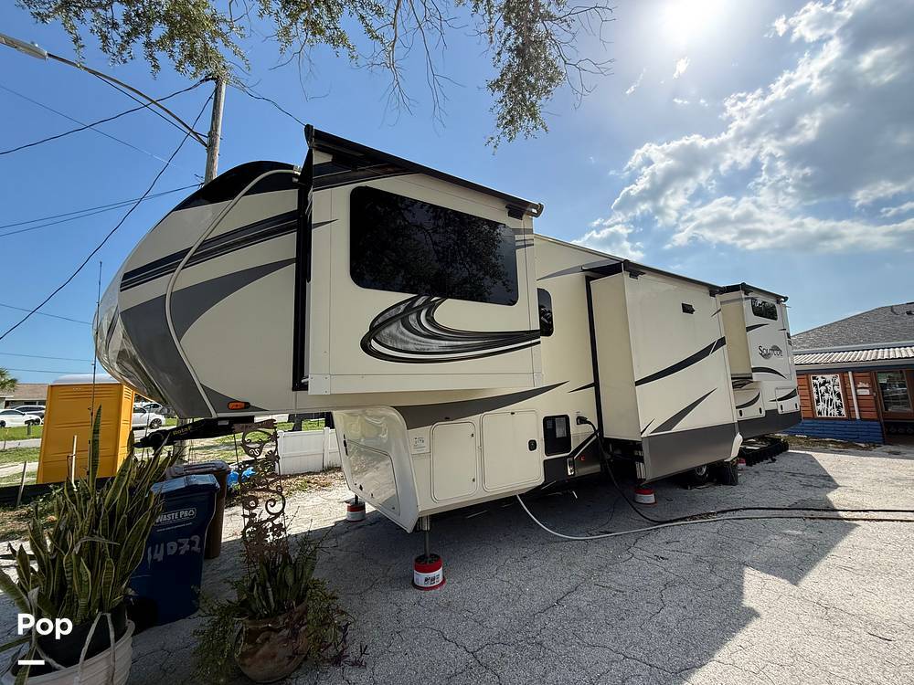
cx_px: 457
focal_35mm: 14
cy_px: 342
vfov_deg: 85.7
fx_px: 370
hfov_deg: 102.1
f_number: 2.2
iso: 64
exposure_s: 1/1745
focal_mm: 2.22
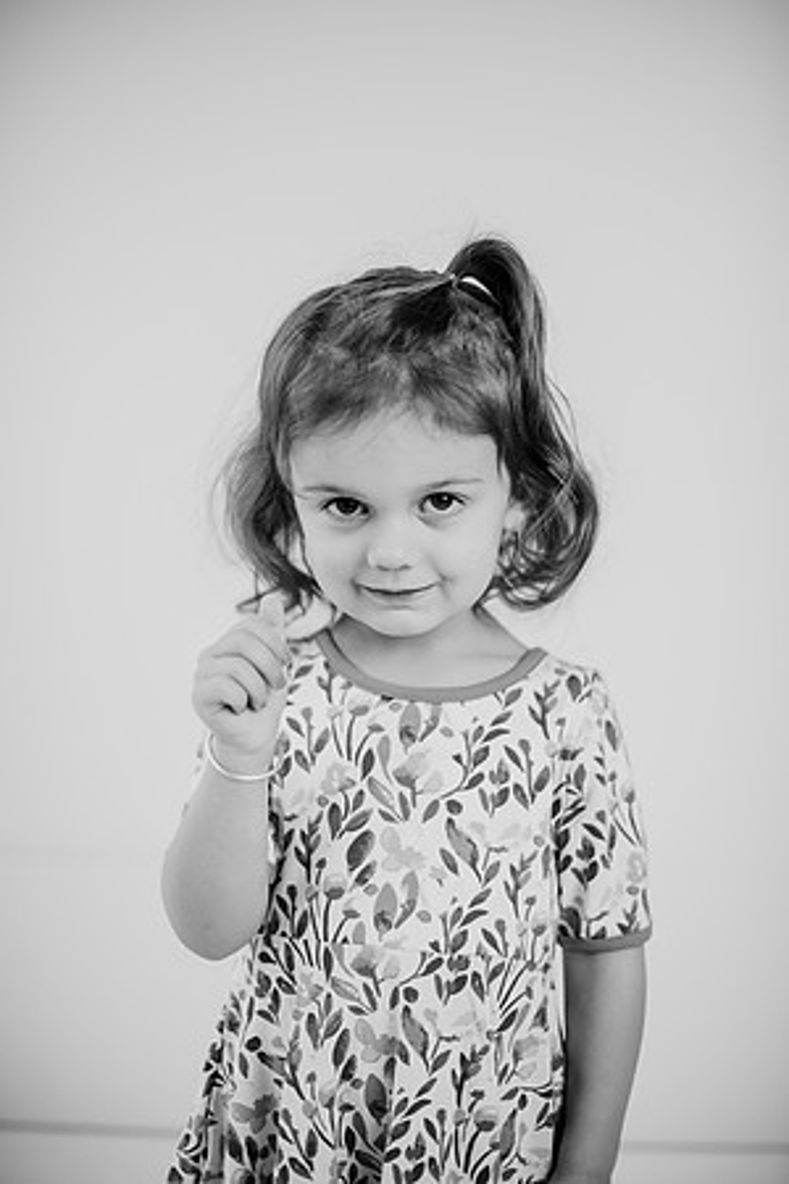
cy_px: 592
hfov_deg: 27.0
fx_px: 1644
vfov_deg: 39.6
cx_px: 394
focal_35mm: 50
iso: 100
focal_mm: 50
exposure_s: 1/160
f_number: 1.8
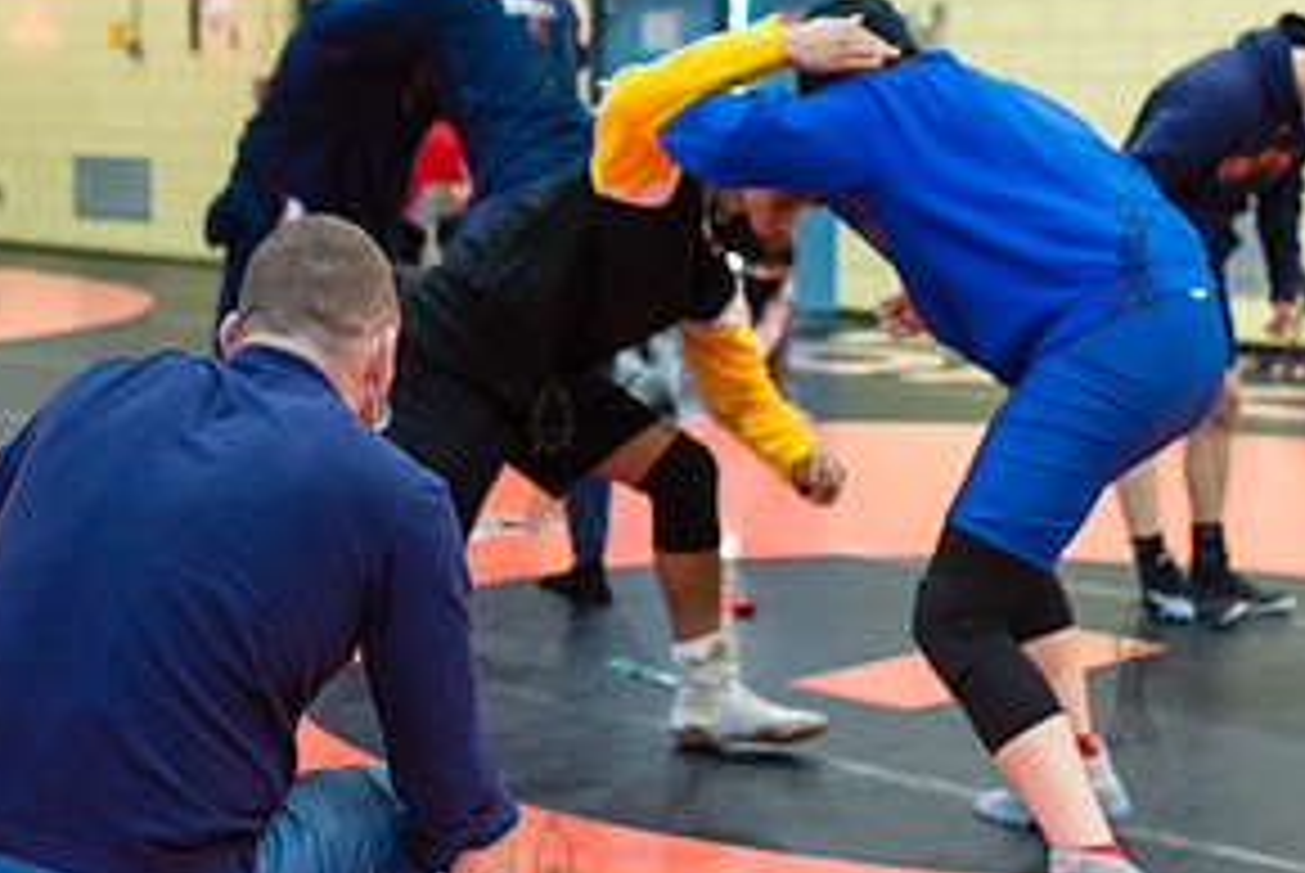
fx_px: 2649
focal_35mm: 73
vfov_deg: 18.7
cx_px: 549
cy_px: 452
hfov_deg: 27.6
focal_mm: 35
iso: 4000
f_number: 3.5
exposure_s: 1/400
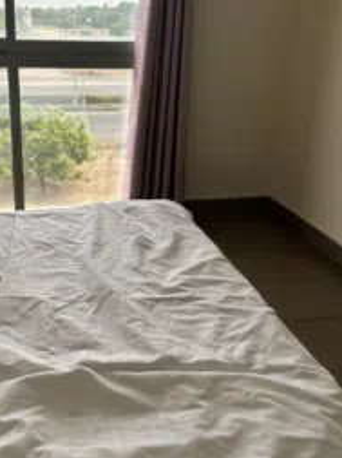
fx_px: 502
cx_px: 94
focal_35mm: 38
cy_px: 215
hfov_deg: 36.9
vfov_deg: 49.0
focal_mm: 6.86
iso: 80
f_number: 1.78
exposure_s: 1/836
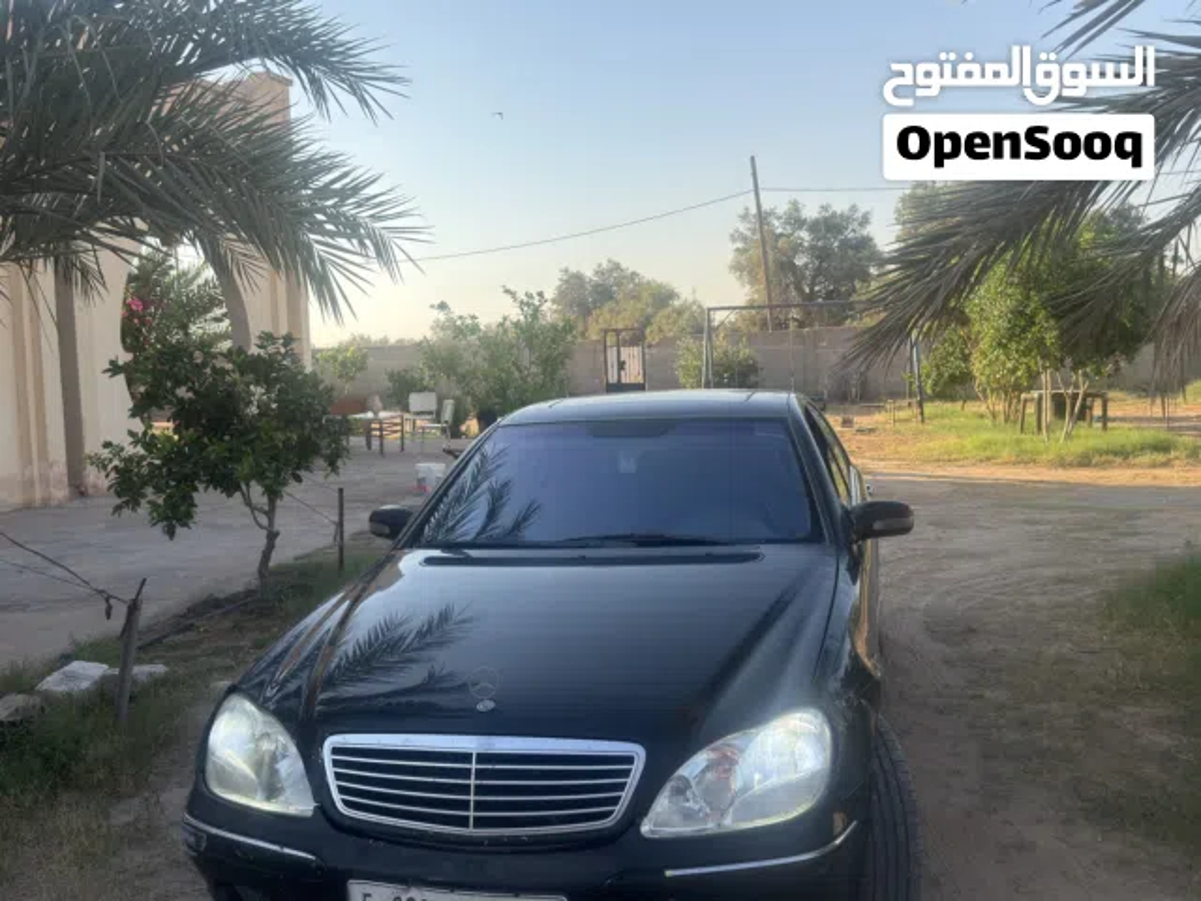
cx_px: 600
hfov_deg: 52.6
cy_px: 450
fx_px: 1214
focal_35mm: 35
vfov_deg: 40.7
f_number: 1.78
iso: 64
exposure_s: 1/1767
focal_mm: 6.76
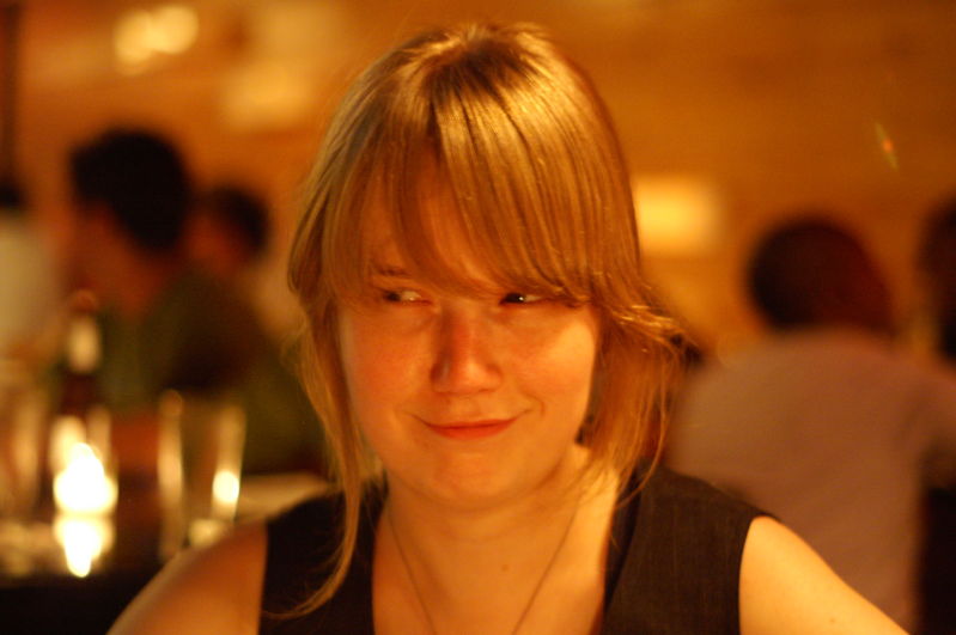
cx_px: 478
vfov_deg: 18.1
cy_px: 318
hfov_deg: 27.0
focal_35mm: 75
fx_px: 1990
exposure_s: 1/4
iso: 1600
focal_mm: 50
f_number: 2
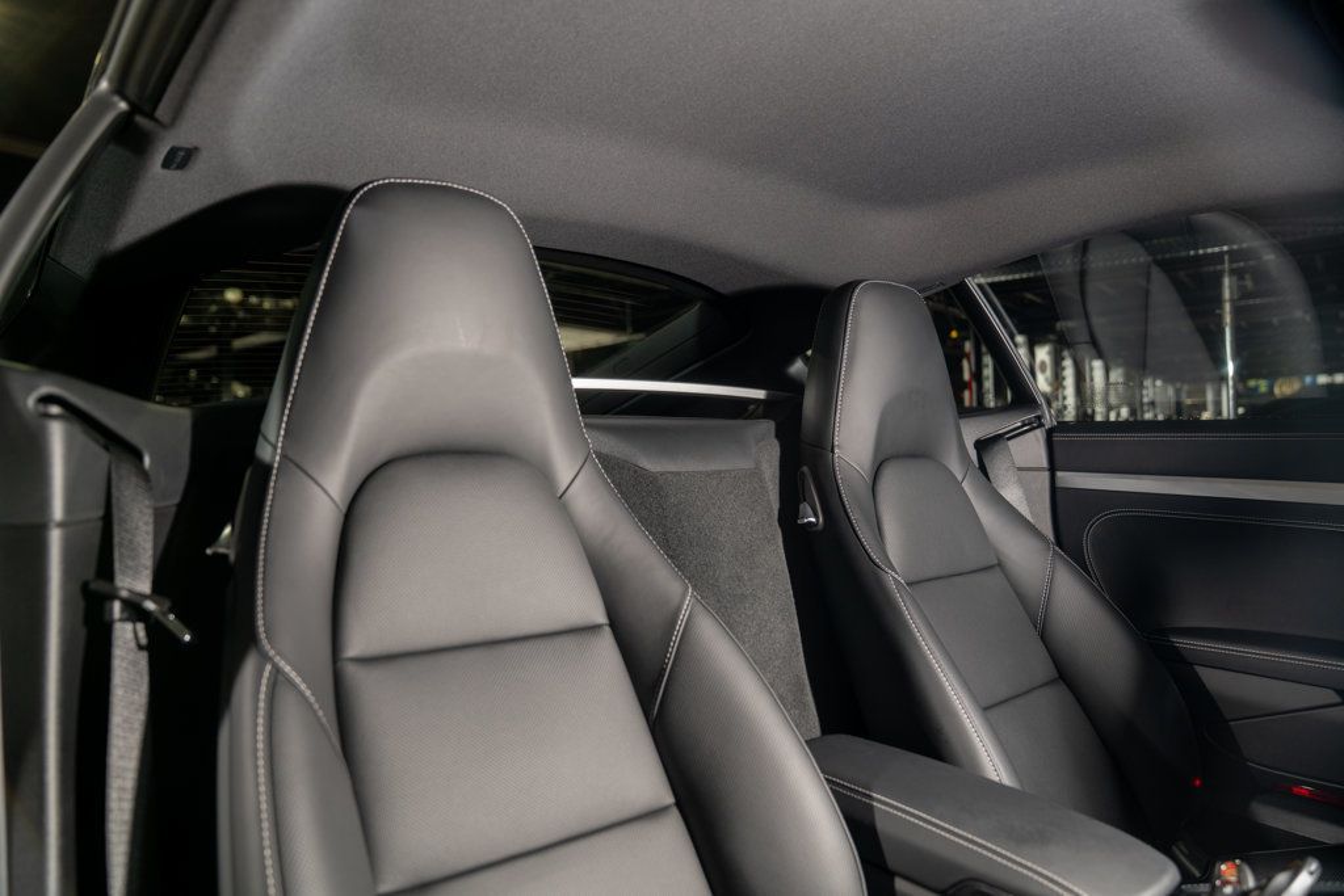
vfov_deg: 53.1
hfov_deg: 73.7
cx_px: 672
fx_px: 896
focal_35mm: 24
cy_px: 448
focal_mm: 24
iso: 250
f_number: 2.8
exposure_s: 1/60
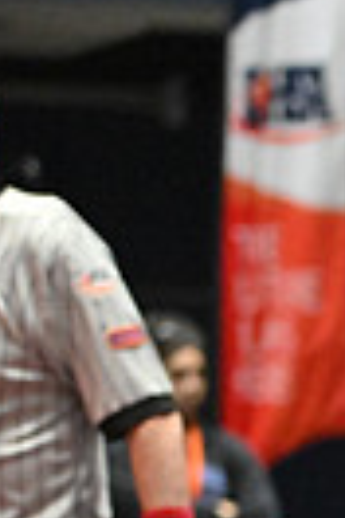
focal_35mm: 378
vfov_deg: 5.4
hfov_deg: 3.5
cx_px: 1051
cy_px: 669
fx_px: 5433
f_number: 2.8
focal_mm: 86
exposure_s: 1/1250
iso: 6400
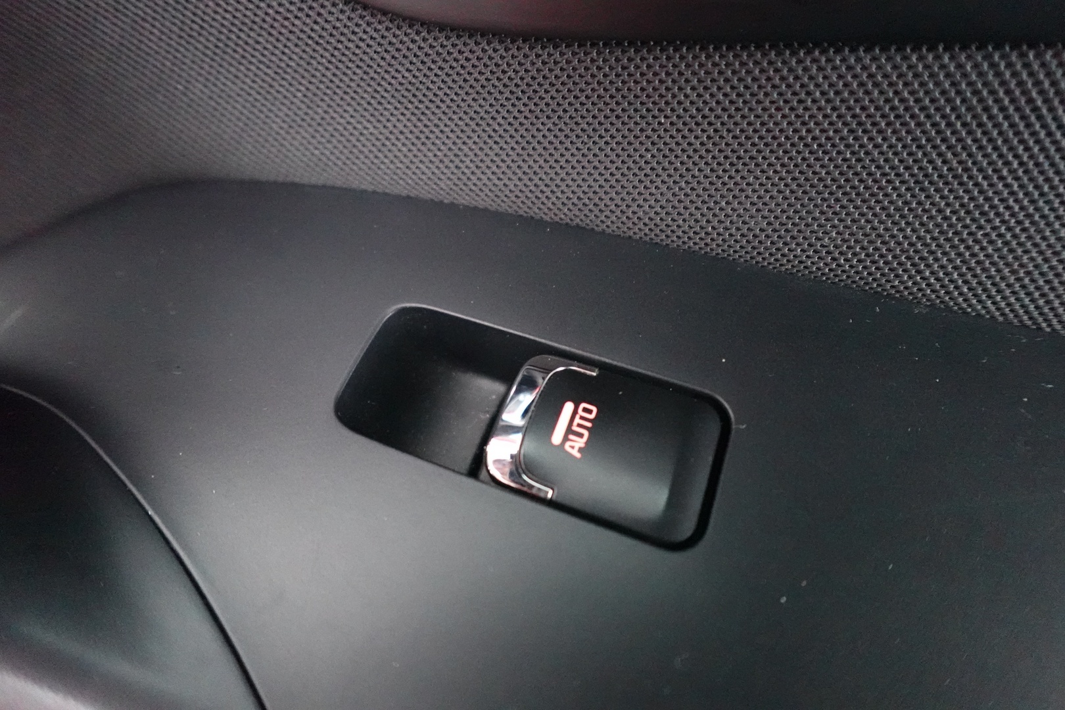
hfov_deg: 84.0
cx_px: 532
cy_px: 355
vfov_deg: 61.9
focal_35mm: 20
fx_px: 592
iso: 6400
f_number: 2
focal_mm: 7.6
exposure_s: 1/30
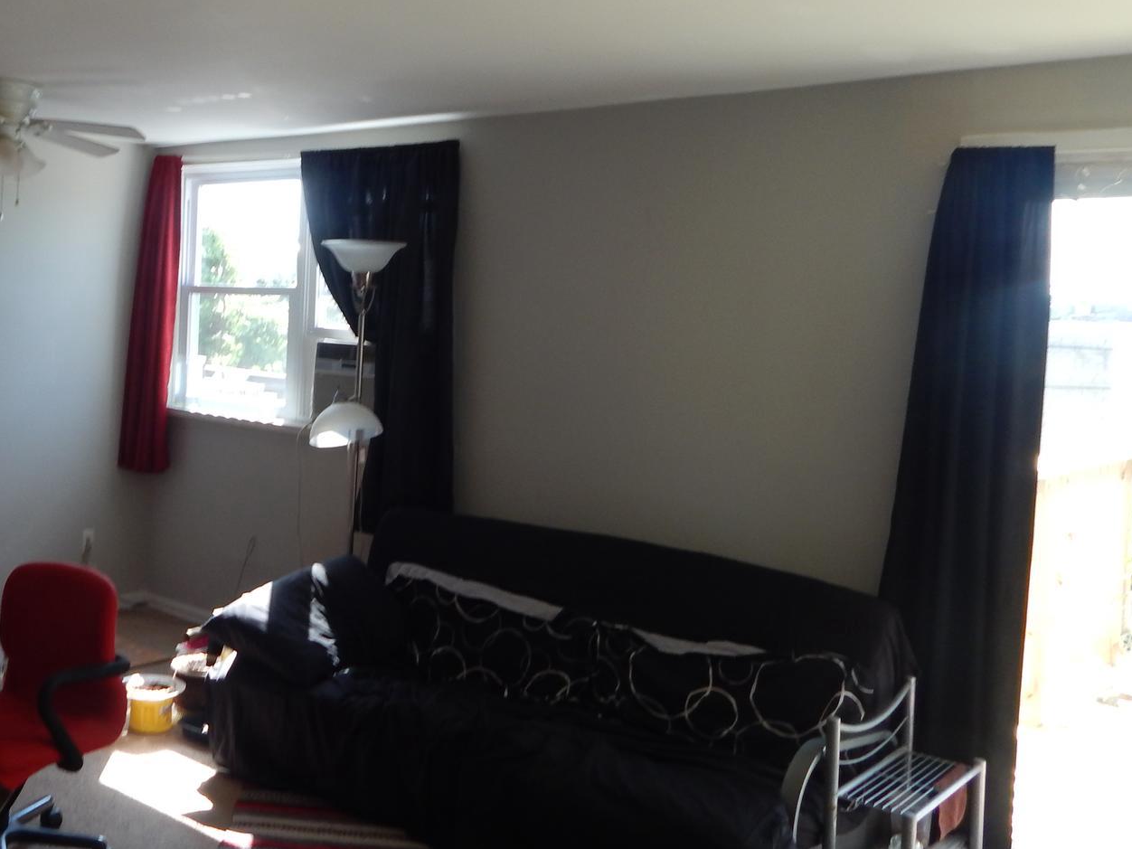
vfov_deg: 39.3
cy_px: 301
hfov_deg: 49.6
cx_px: 303
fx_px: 1177
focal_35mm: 36
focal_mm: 4
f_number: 3
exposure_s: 1/100
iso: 125
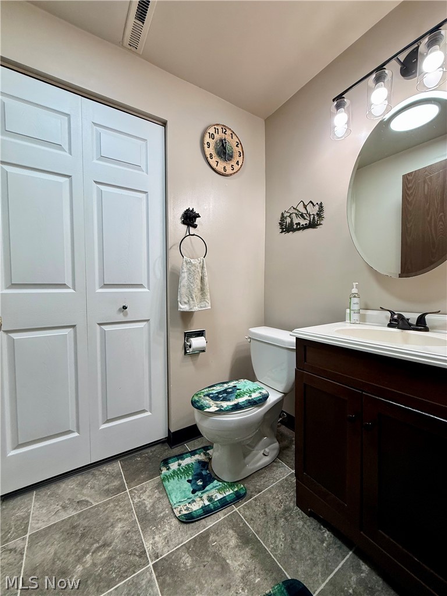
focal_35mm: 14
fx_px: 241
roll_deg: +0.0
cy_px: 298
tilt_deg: -1.1
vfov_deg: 102.1
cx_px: 224
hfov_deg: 85.7
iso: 125
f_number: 2.2
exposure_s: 1/120
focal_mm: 2.22
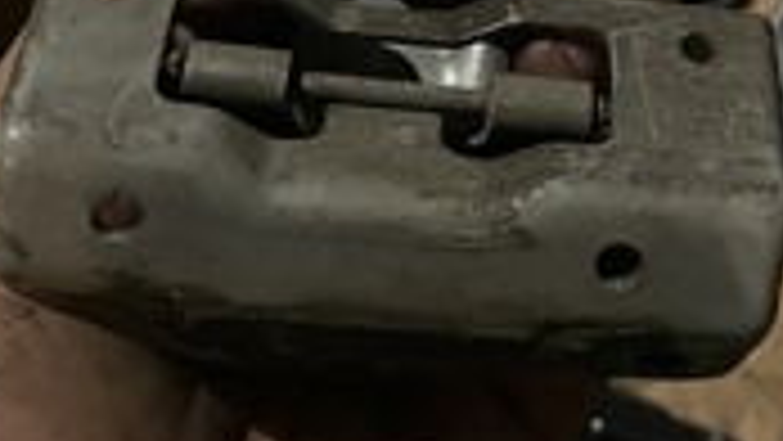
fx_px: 1620
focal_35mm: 78
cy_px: -396
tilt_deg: -60.0
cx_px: 526
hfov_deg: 27.0
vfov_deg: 13.6
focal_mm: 5.1
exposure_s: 1/33
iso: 500
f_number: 1.6
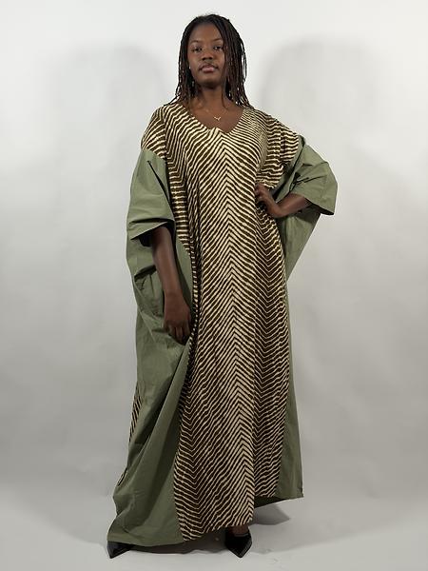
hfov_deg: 30.3
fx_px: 791
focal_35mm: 48
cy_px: 286
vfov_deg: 39.7
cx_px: 214
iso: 80
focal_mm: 6.76
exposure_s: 1/100
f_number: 1.78
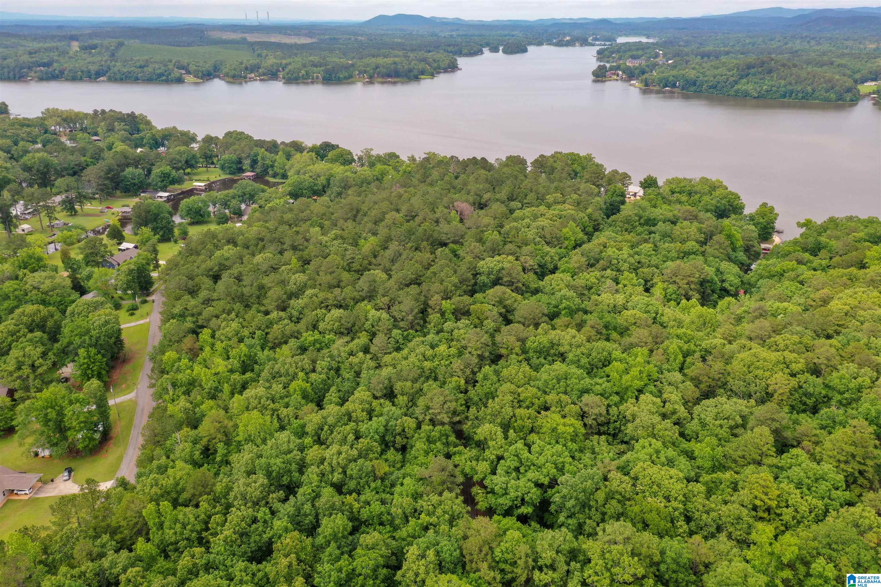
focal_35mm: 28
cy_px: 294
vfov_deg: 46.4
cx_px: 440
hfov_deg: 65.5
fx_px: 685
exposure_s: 1/120
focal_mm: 10.26
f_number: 7.1
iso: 100
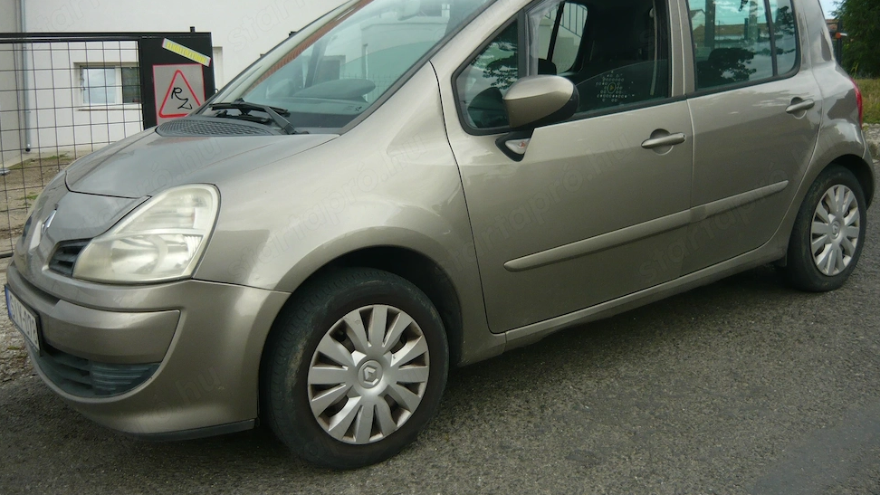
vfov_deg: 32.0
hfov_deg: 54.0
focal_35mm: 37
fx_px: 863
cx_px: 434
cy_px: 222
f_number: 2.8
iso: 100
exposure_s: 1/500
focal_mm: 5.5
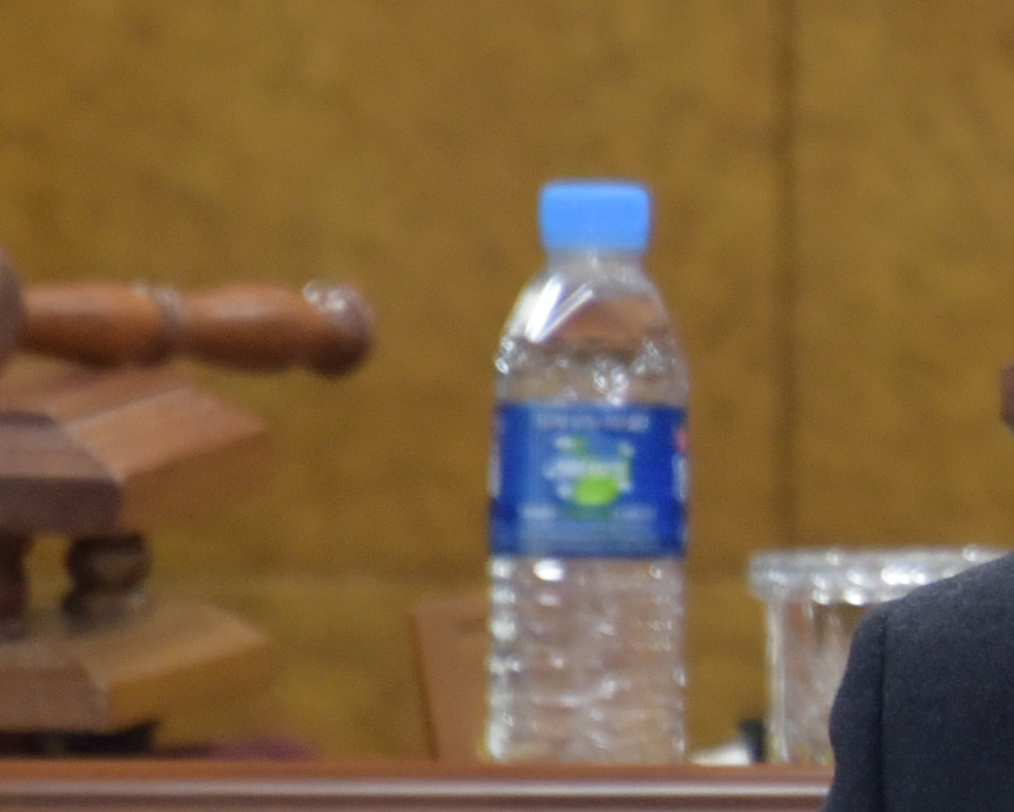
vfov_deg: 0.9
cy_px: 259
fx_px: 52914
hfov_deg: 1.1
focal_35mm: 1763
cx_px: 1639
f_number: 5.6
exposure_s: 1/200
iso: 2000
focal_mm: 300
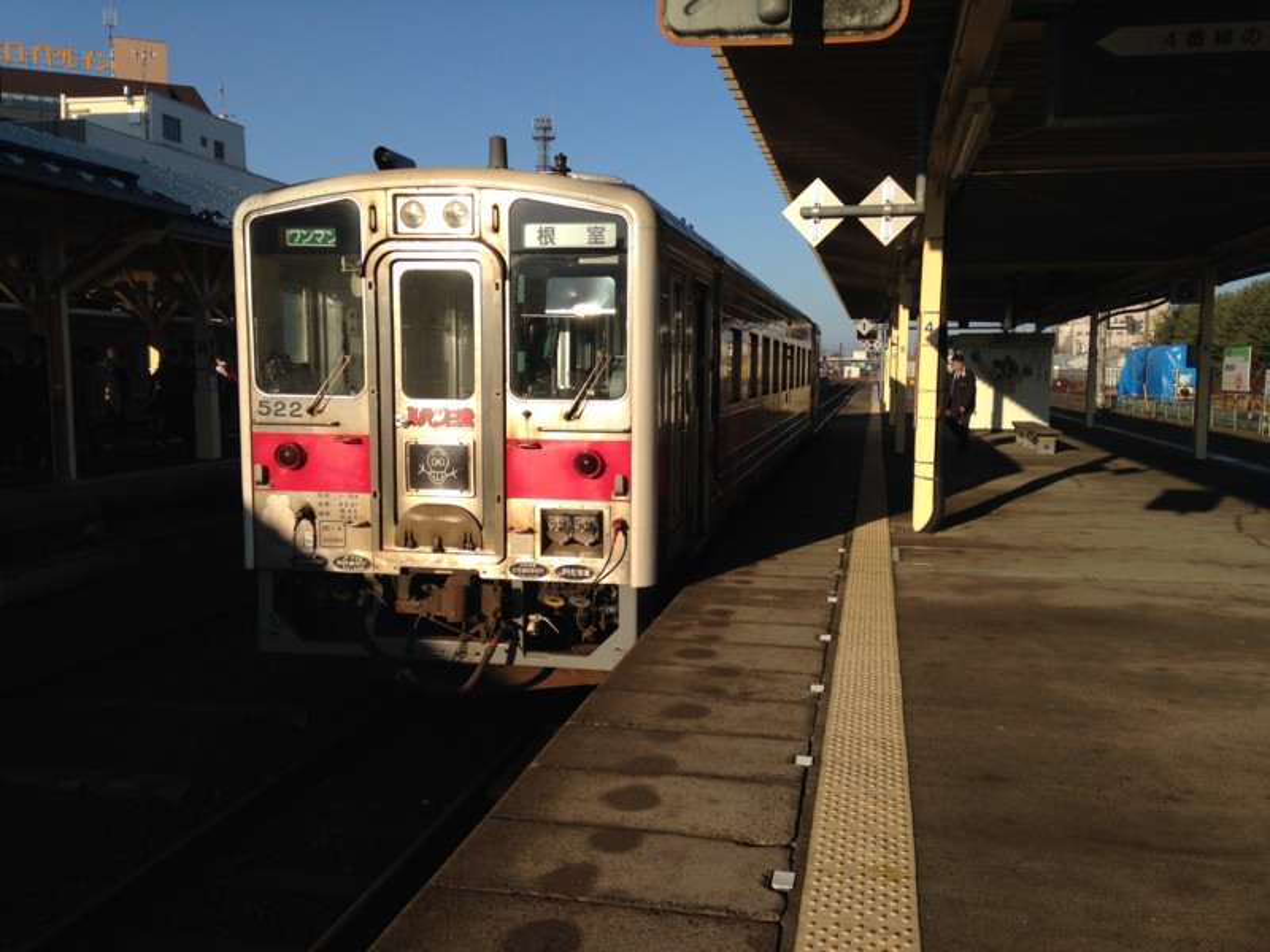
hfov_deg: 55.4
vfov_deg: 42.9
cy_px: 476
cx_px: 635
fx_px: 1211
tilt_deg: -7.0
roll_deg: -0.8
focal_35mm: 33
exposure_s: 1/1808
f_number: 2.4
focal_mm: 4.12
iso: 50
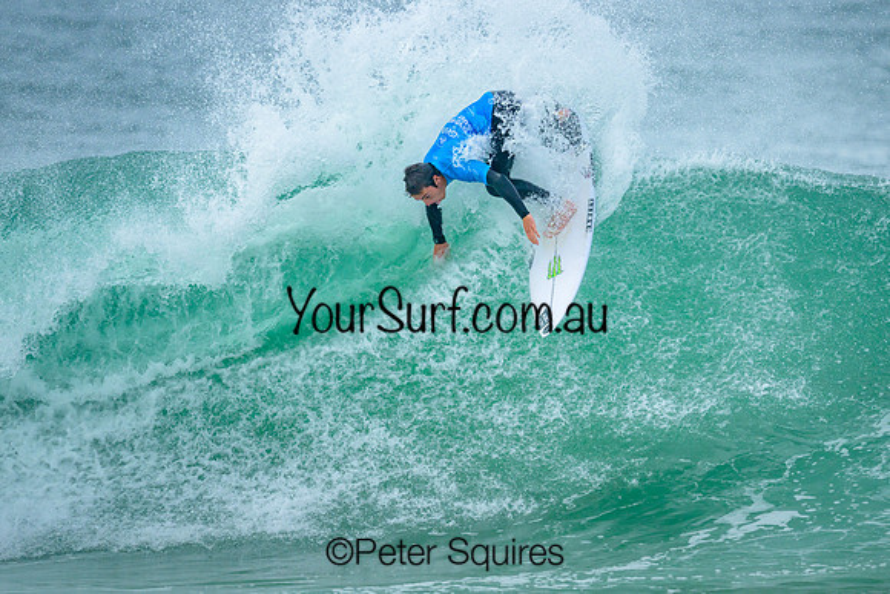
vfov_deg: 1.4
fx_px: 24936
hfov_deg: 2.0
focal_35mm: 1008
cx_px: 537
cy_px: 274
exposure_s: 1/2000
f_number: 6.3
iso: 450
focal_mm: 800
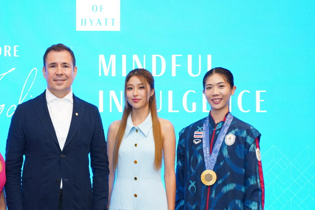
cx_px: 95
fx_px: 402
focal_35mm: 46
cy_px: 144
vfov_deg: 29.0
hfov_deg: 41.9
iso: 1000
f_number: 5.6
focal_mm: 20
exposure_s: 1/50
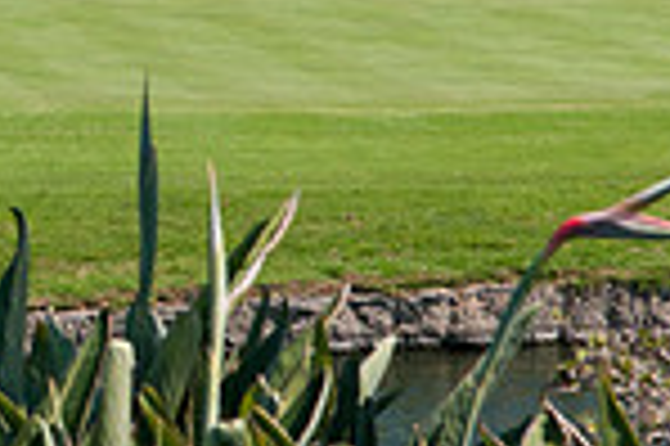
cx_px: -301
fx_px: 5986
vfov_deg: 4.3
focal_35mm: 322
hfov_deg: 6.3
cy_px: 101
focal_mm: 55
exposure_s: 1/250
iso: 400
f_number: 8
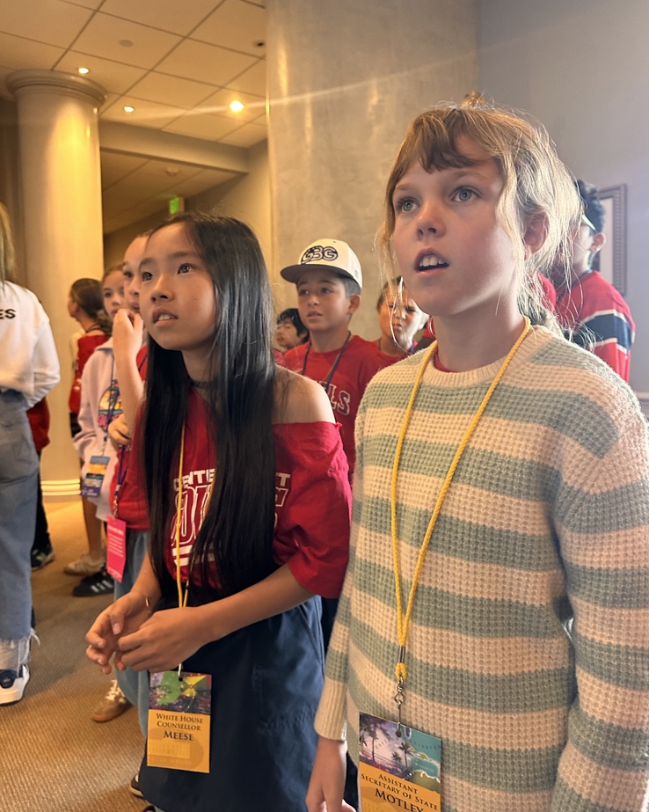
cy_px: 395
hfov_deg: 54.9
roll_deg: -1.8
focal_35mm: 26
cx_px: 332
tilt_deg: -3.2
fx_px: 624
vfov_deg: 66.0
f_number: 1.78
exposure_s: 1/60
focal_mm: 6.86
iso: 320
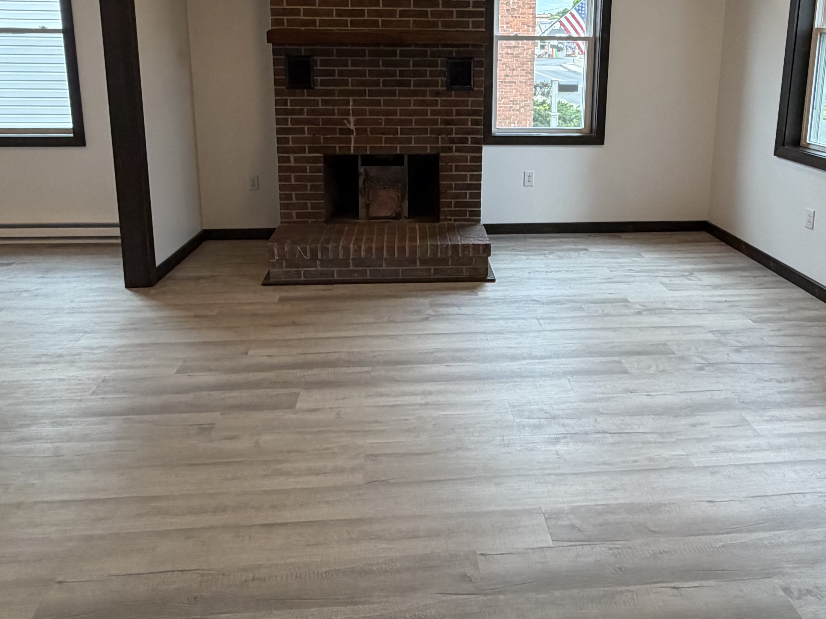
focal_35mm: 29
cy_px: 186
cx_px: 468
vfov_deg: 47.1
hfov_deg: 61.4
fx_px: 692
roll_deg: +0.0
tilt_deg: -11.2
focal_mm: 2.22
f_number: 2.2
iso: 200
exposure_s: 1/120
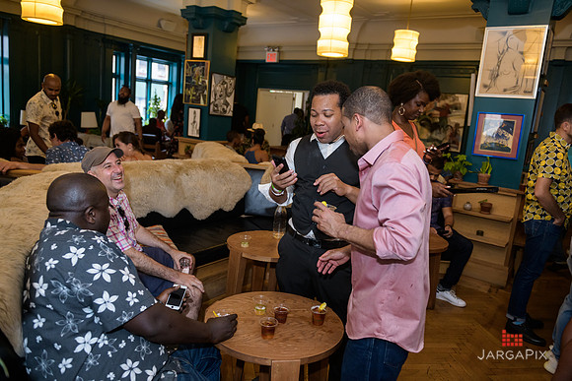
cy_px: 190
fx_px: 429
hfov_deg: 67.4
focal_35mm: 27
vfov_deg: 48.0
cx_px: 286
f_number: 3.2
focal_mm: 27
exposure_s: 1/125
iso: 1000
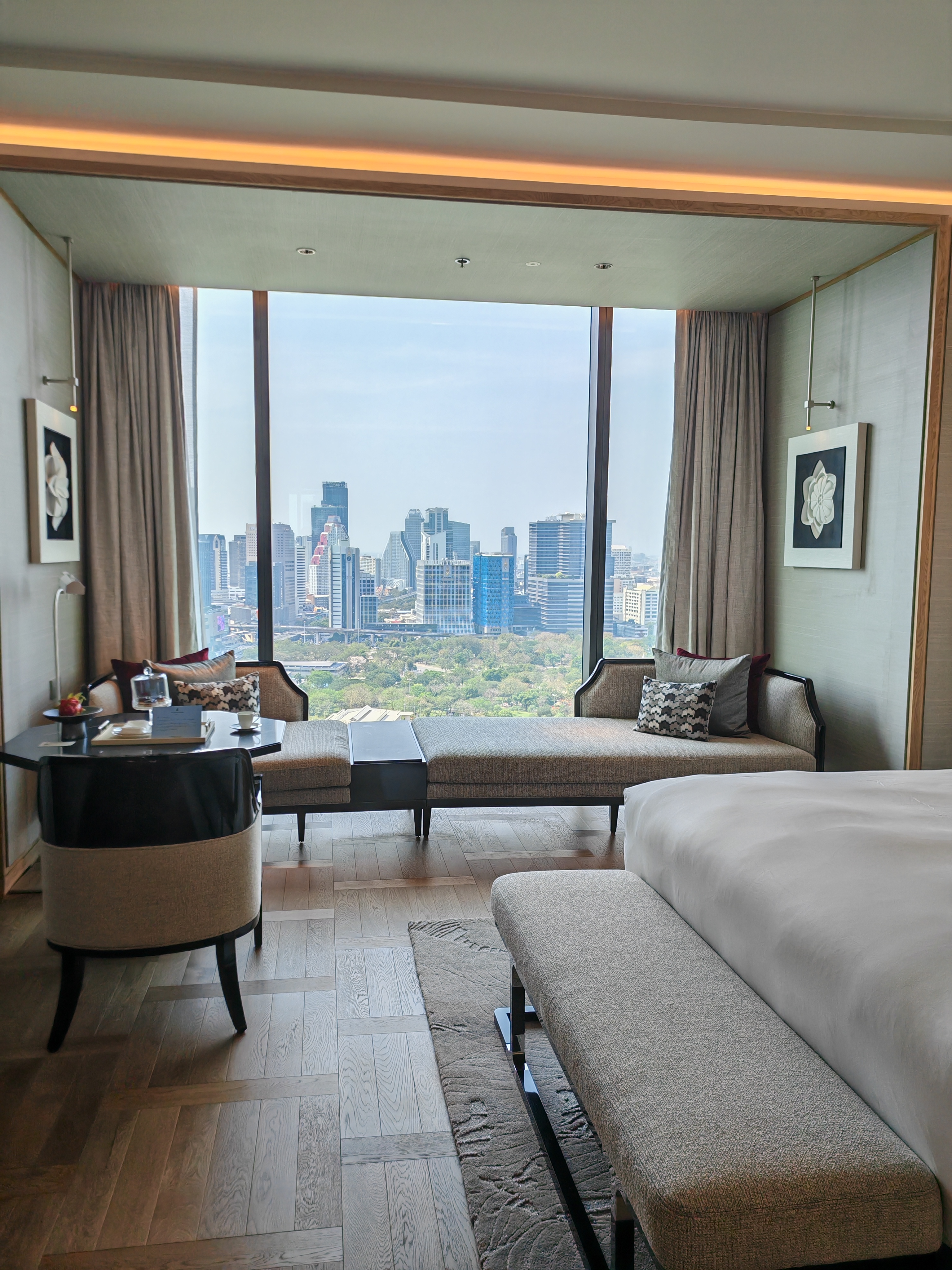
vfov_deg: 67.3
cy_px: 635
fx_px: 953
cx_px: 476
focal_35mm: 26
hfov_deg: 53.1
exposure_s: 1/210
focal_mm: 5.4
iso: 50
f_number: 1.6
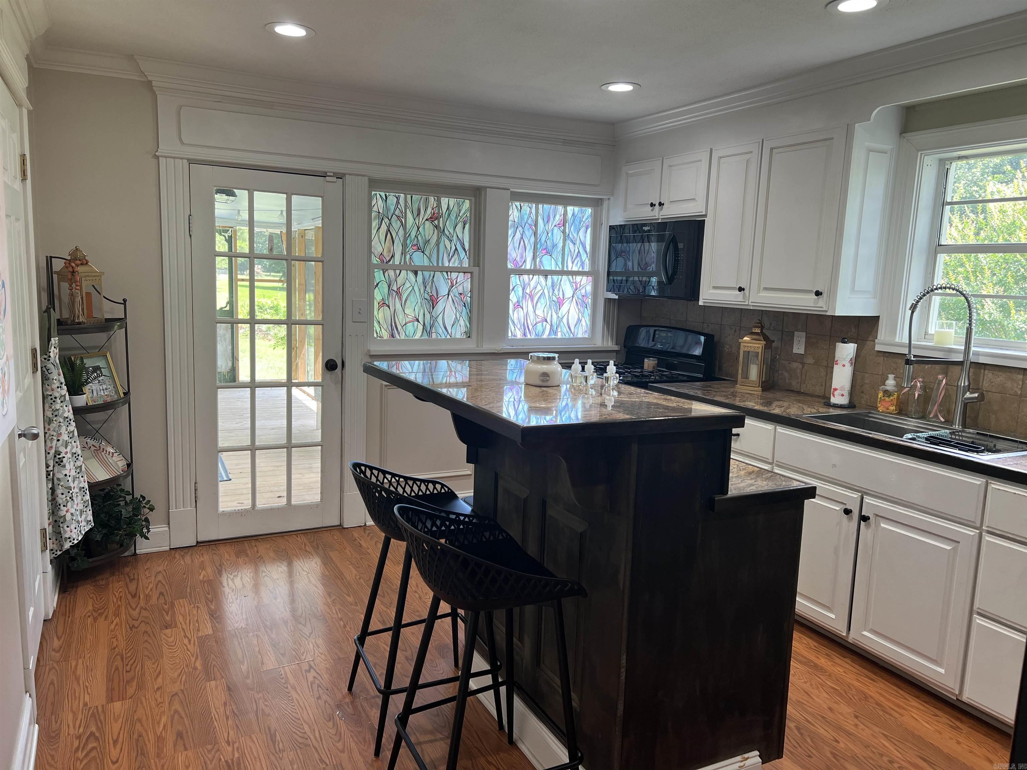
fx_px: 771
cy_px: 385
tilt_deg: -8.5
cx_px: 514
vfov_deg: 53.1
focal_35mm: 26
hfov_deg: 67.3
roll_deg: -2.3
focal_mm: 5.7
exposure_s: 1/120
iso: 64
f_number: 1.5
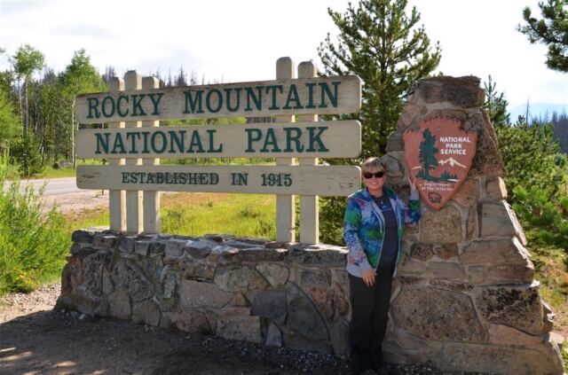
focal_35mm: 33
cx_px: 284
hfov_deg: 57.4
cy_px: 188
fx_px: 519
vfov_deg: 39.7
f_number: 7.1
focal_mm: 22
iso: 100
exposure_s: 1/200
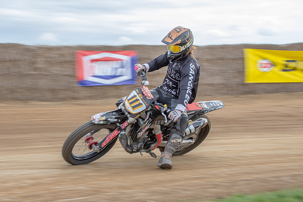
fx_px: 782
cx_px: 124
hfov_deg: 21.9
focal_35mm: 93
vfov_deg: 14.7
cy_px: 97
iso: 160
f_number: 8
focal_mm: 52
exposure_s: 1/100
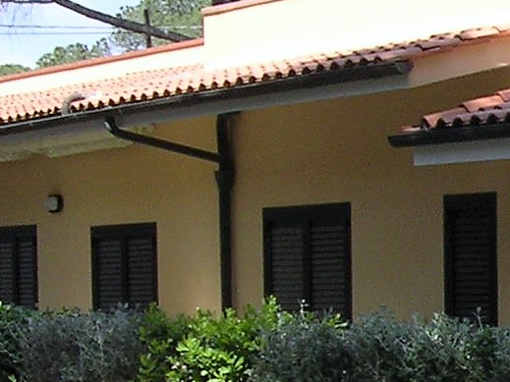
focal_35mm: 150
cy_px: 397
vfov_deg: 9.8
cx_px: 904
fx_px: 2209
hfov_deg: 12.1
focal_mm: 5.8
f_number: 5.6
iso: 100
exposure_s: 1/135
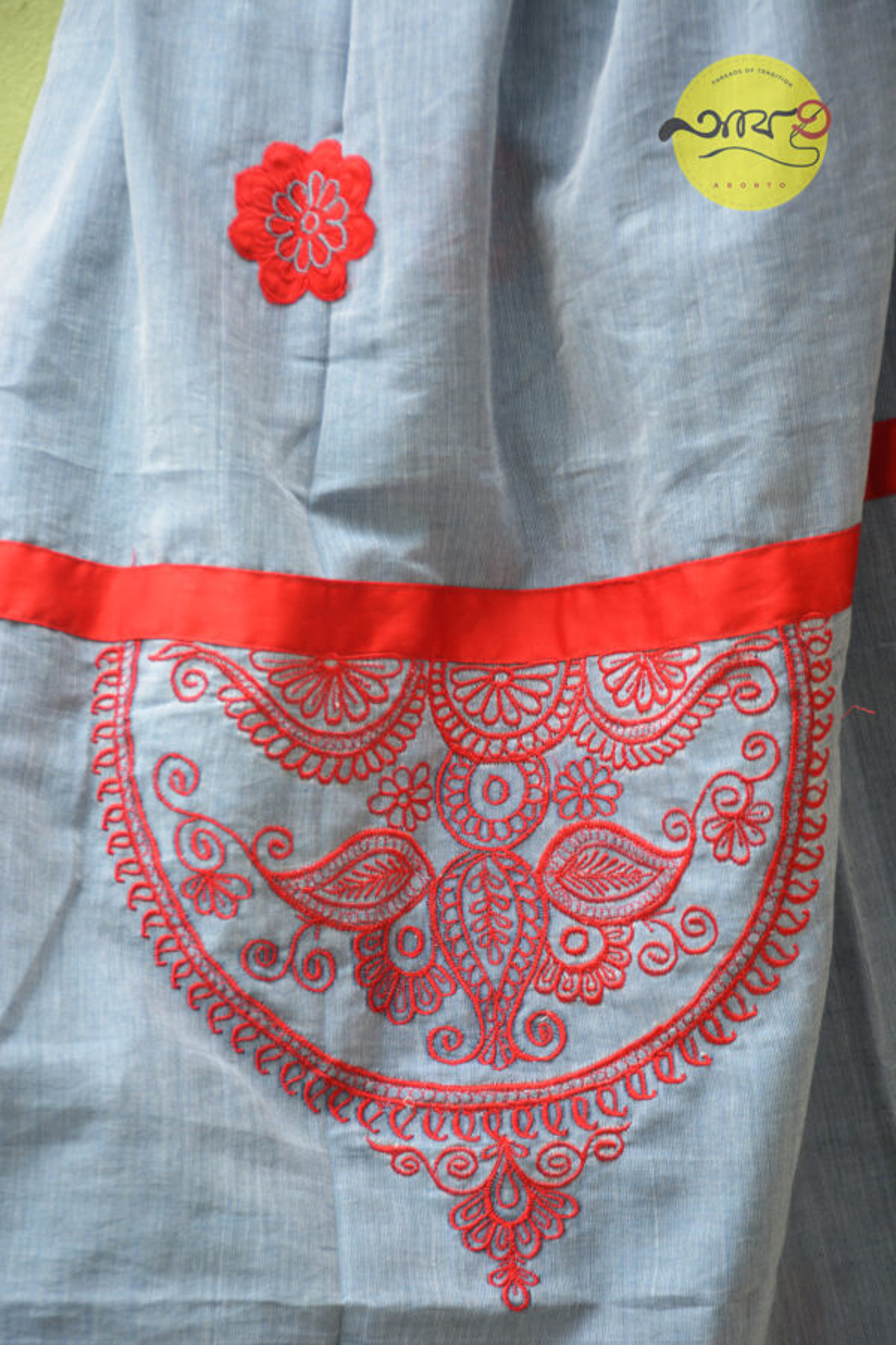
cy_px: 672
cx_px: 448
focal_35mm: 93
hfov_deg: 14.7
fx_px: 3472
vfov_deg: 21.9
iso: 400
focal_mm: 62
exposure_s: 1/100
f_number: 5
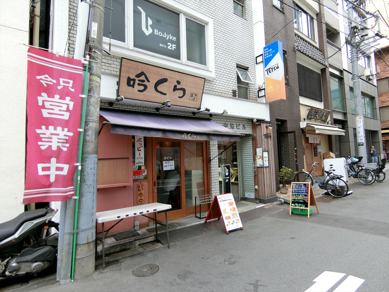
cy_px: 146
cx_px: 194
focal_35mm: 19
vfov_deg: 68.7
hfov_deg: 84.7
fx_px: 214
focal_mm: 4.06
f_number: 2.7
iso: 80
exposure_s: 1/125
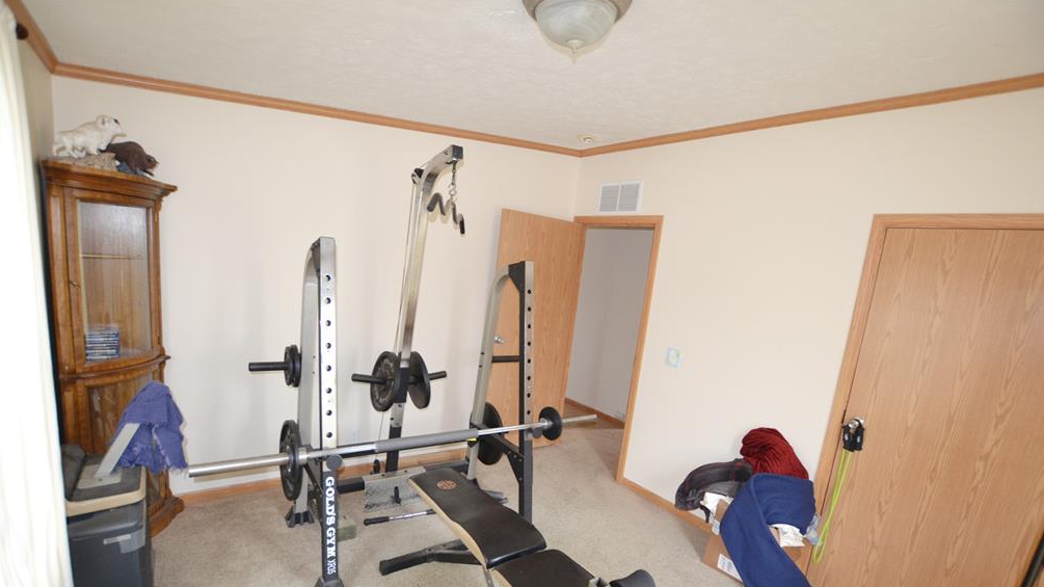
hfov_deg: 99.4
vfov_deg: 66.4
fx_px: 443
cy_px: 351
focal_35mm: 16
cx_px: 527
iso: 1100
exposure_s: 1/60
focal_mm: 10
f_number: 3.5
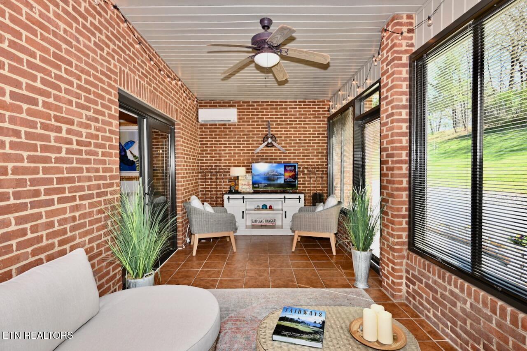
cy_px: 176
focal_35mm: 18
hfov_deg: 90.0
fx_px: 264
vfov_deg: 67.4
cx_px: 264
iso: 100
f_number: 4
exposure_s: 1/60
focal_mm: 12
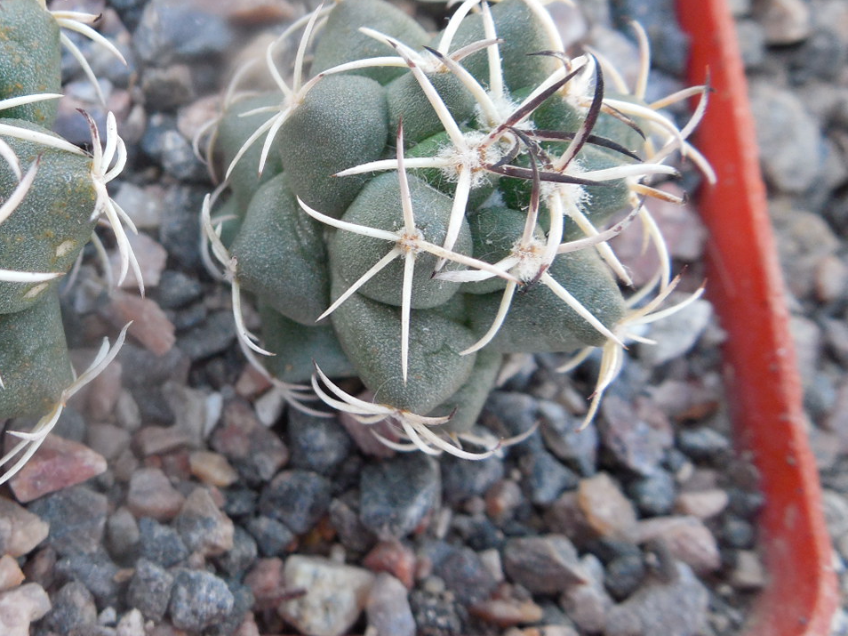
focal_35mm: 52
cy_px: 202
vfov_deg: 27.8
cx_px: 180
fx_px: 1274
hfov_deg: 35.7
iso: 200
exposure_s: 1/30
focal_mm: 5.6
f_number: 3.6
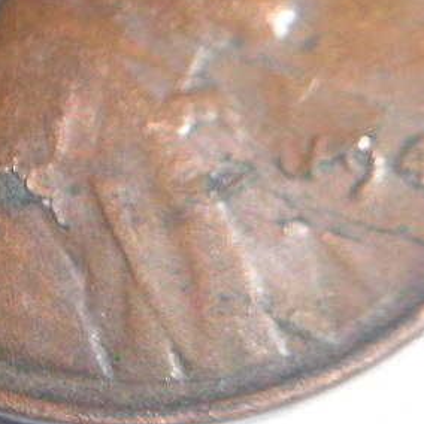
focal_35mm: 175
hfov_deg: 10.0
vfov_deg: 10.0
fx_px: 2425
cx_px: 179
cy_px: 164
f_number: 5.9
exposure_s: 1/125
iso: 100
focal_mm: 18.6
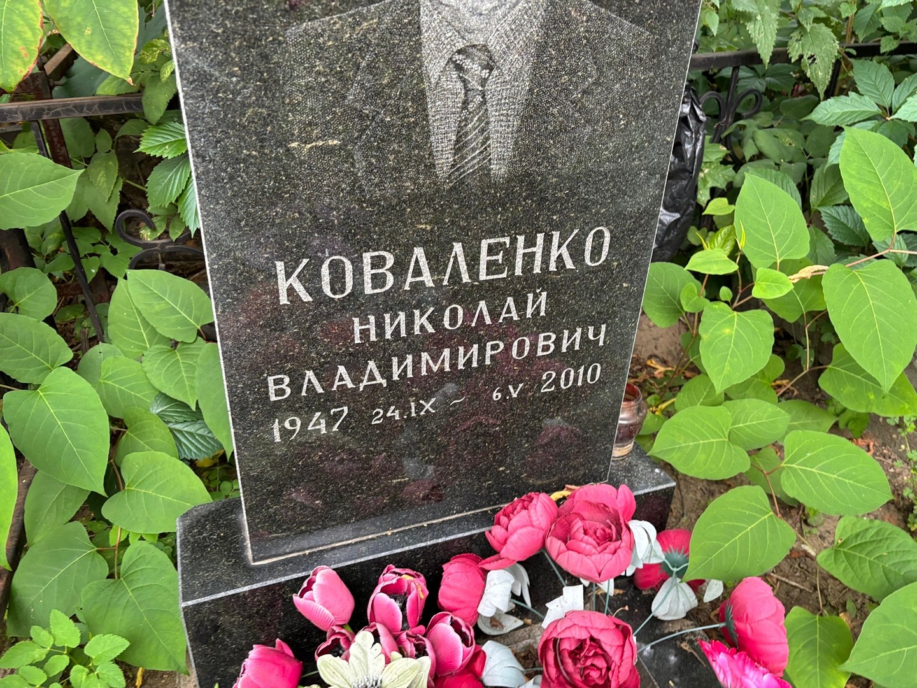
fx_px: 689
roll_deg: -3.8
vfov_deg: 53.1
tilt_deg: -30.7
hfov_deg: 67.3
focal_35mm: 26
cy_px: 344
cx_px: 458
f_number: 1.6
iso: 200
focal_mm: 5.96
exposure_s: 1/60
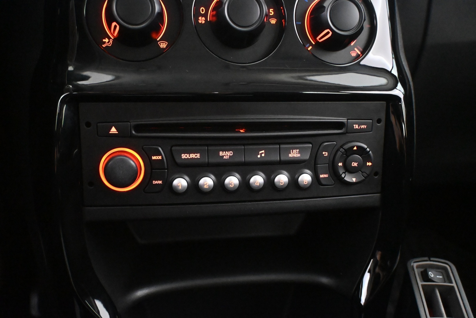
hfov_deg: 56.1
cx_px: 238
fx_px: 446
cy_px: 159
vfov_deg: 39.1
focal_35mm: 34
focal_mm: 22.5
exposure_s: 1/40
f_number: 4
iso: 12800
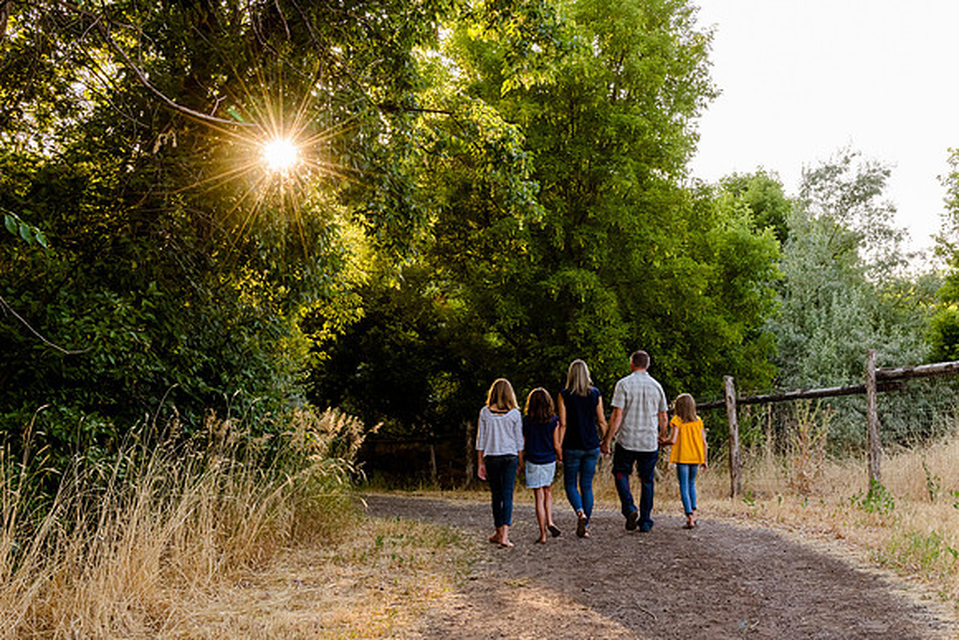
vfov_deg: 32.6
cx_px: 513
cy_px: 385
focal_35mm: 41
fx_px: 1090
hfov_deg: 47.4
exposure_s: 1/125
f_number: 10
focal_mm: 34
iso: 1000
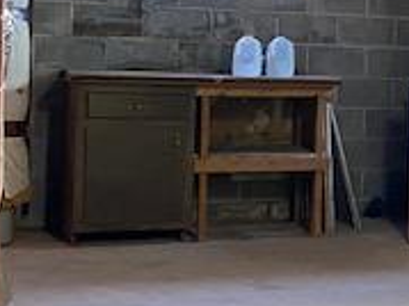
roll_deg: -2.4
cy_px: 73
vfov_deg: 15.8
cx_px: 491
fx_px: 1098
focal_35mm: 93
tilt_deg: +0.1
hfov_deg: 19.8
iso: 500
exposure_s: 1/30
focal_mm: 4.25
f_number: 1.8
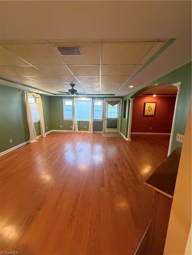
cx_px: 96
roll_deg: -1.0
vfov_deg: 102.1
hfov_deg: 85.7
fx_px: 104
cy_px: 128
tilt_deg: -10.2
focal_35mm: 14
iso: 640
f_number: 2.2
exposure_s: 1/60
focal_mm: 2.22
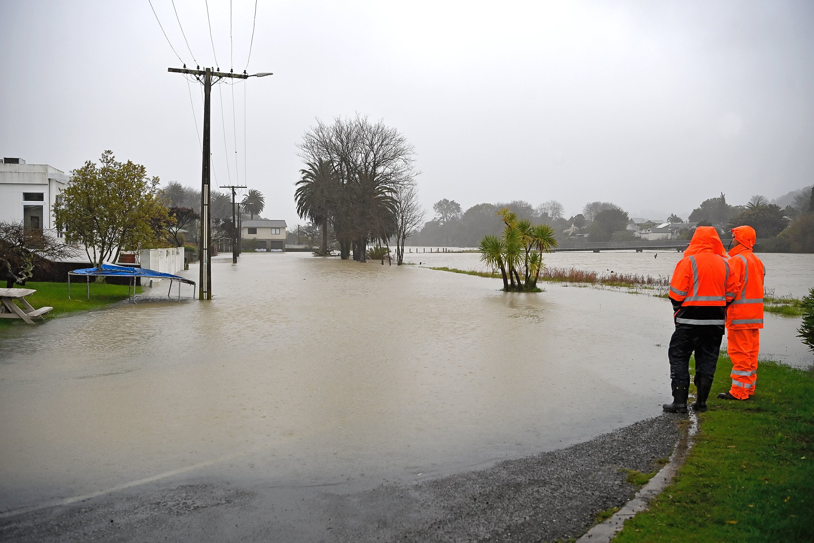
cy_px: 272
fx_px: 769
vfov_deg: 38.9
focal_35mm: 34
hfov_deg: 55.8
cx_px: 407
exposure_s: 1/500
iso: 360
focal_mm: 34
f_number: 4
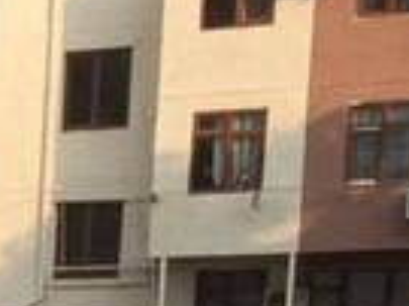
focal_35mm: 142
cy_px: 638
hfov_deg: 11.4
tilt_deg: -13.3
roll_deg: +0.5
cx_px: -582
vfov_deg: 9.6
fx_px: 1676
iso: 32
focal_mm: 4.15
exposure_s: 1/842
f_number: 2.2
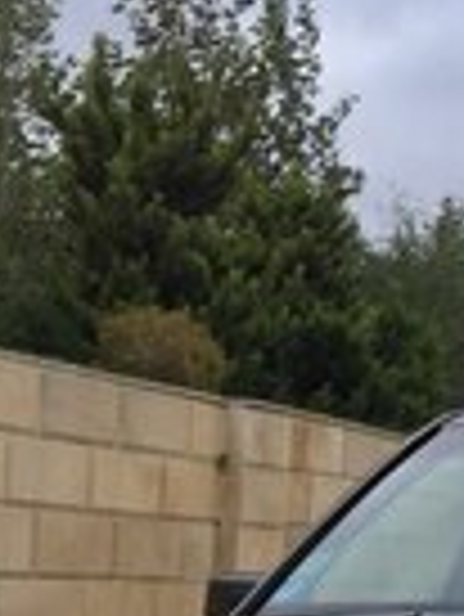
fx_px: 1874
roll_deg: -2.2
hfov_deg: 14.0
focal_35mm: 105
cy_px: 881
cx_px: 374
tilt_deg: -8.0
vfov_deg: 17.2
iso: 40
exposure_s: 1/50
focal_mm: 4.15
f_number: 2.2
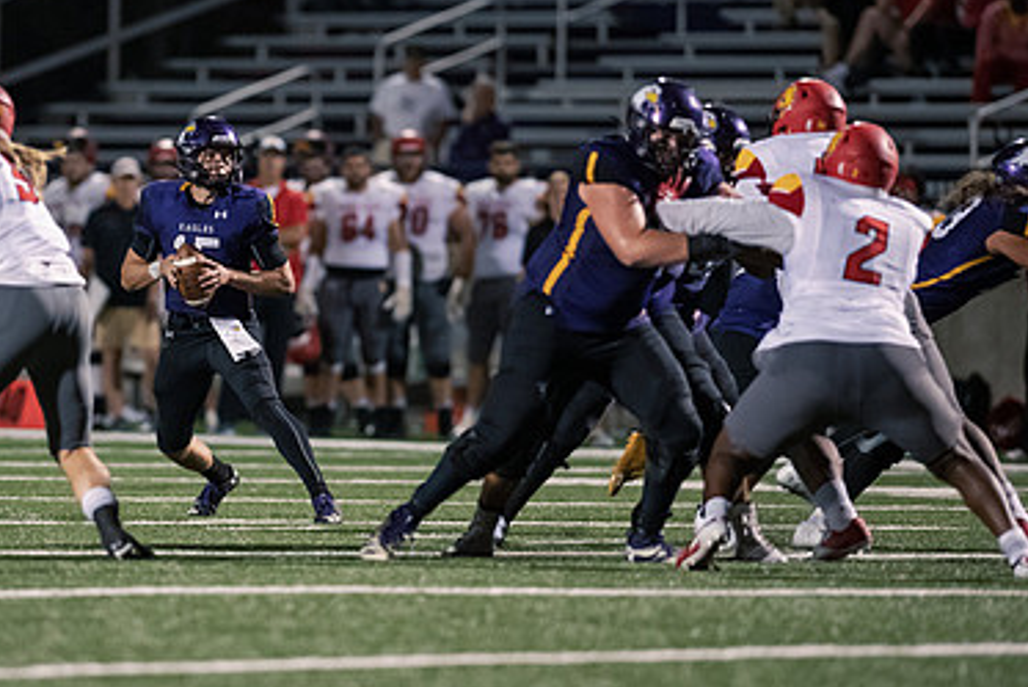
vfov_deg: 2.9
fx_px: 13340
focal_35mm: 467
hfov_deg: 4.4
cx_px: 270
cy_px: 297
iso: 6400
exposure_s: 1/800
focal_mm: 300
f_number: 2.8
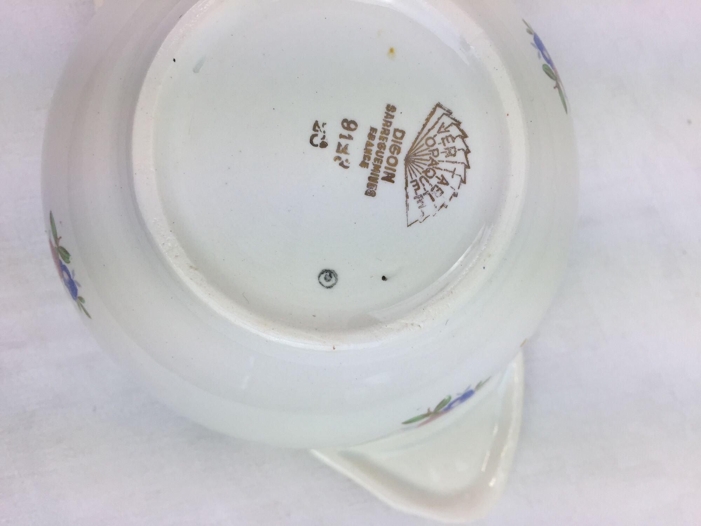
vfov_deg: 48.2
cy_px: 263
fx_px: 587
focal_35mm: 29
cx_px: 350
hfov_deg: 61.7
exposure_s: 1/231
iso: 32
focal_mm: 4.15
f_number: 2.2
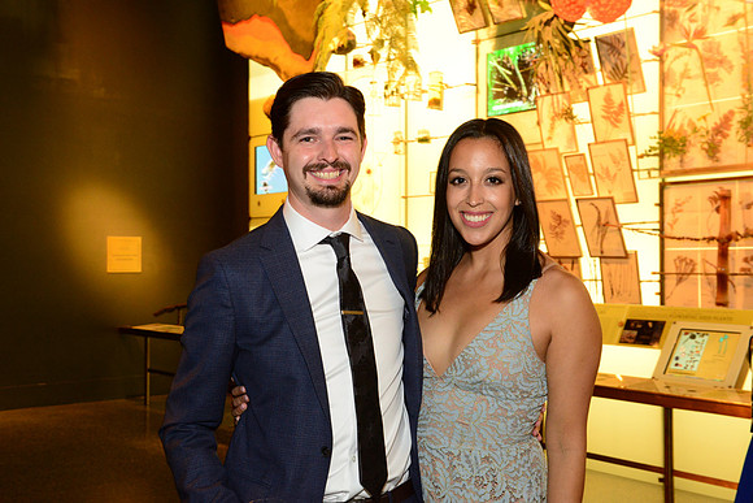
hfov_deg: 41.1
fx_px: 1004
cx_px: 376
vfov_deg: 28.1
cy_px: 252
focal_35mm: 48
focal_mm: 48
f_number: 8
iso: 3200
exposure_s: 1/15
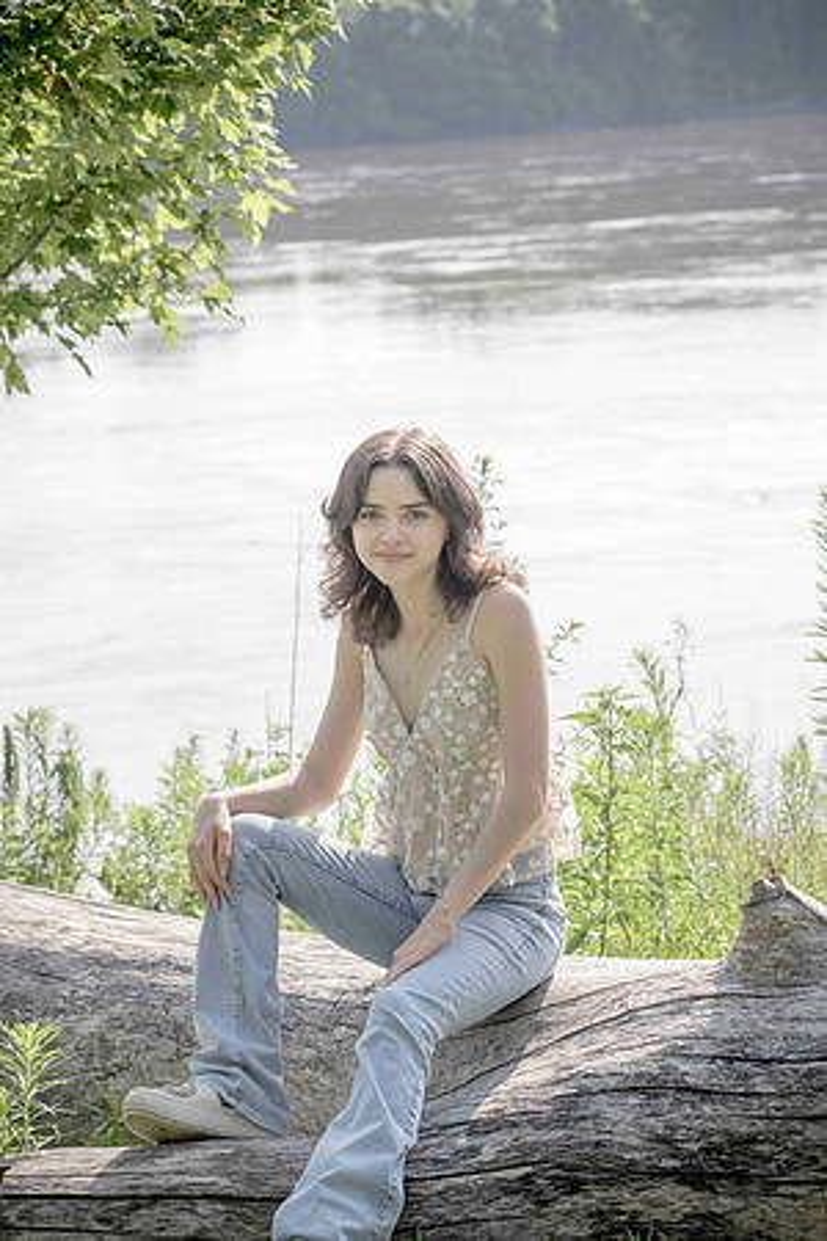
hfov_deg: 13.7
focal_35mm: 100
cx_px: 414
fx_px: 3446
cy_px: 620
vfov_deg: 20.4
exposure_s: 1/320
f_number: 8
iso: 400
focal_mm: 100
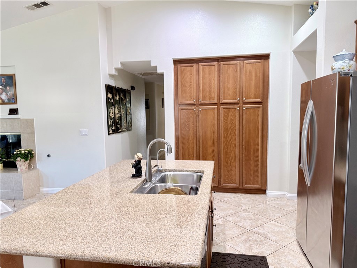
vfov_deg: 56.8
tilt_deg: -4.4
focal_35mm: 24
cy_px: 134
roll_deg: +1.2
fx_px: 248
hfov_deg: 71.6
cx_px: 178
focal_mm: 6.76
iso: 200
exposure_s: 1/60
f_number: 1.78
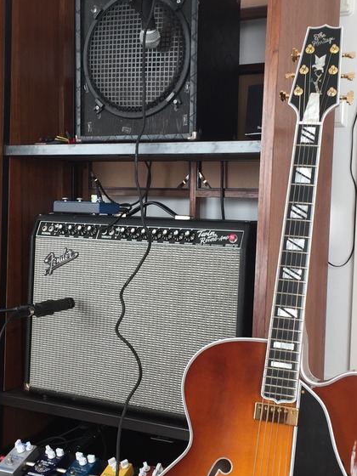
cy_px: 269
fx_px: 729
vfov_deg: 36.1
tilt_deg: -5.5
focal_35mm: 53
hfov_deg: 27.5
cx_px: 156
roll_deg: -0.9
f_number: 2.2
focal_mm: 4.15
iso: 40
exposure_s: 1/50
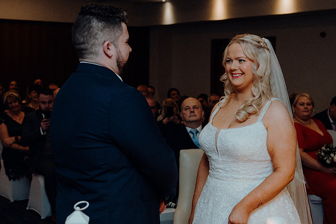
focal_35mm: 64
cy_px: 112
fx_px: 597
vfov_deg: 21.3
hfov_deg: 31.4
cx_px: 168
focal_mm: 43
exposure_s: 1/160
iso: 2500
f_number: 3.5
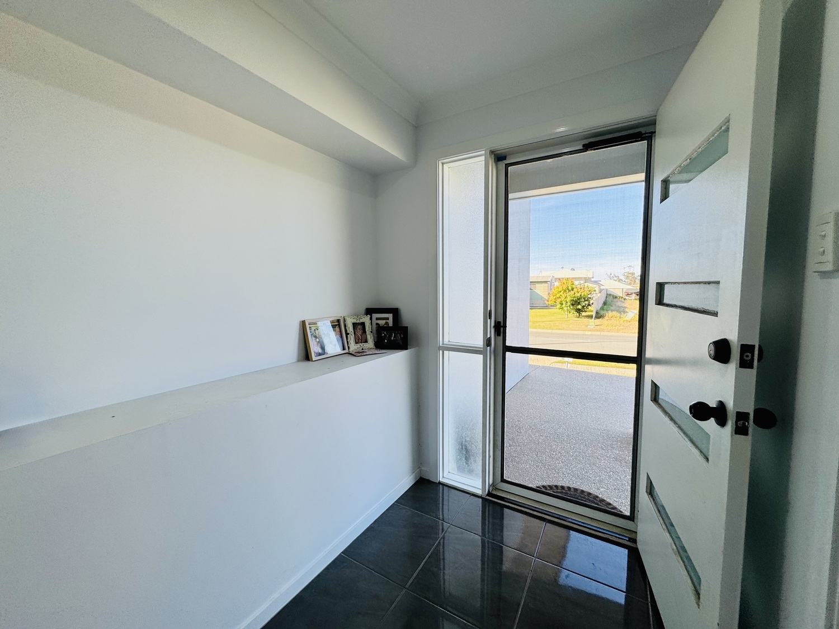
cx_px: 420
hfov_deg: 102.1
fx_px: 339
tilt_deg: -4.2
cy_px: 314
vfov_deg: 85.7
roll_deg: -0.6
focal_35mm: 14
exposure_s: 1/161
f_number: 2.2
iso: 40
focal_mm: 2.22
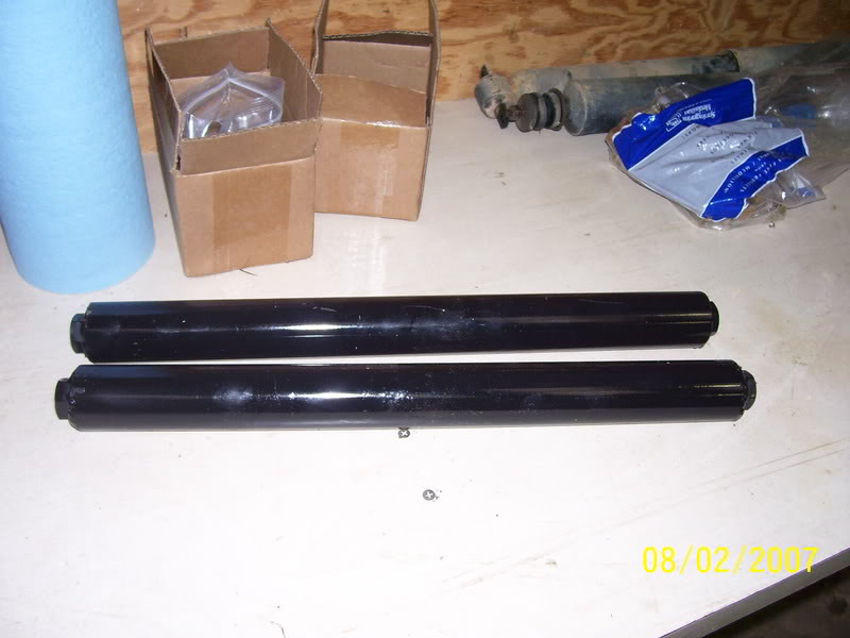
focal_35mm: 34
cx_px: 425
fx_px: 835
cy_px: 319
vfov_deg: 41.8
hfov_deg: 54.0
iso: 125
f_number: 2.7
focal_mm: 5.6
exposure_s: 1/60
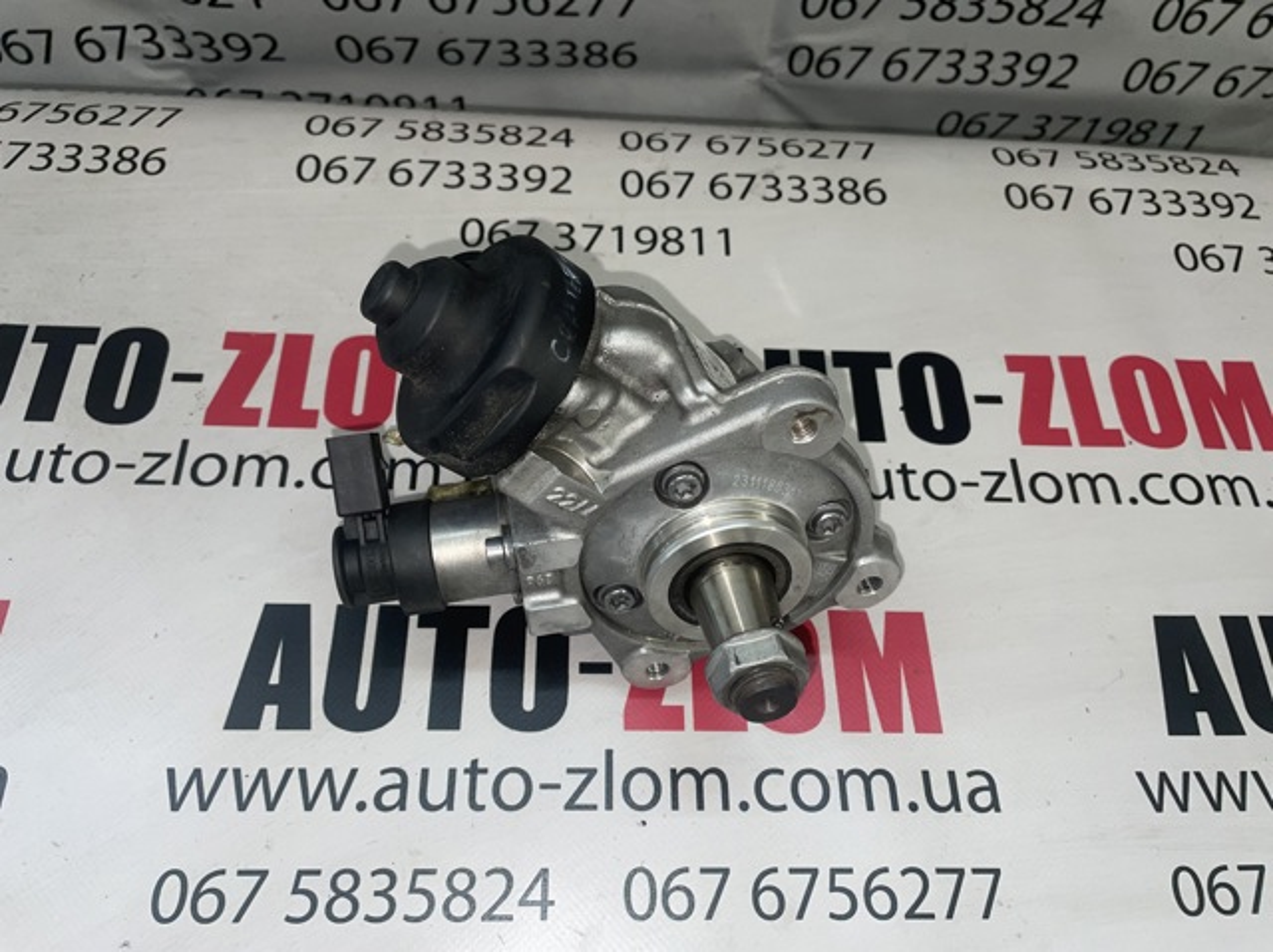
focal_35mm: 26
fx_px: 955
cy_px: 476
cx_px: 636
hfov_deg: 67.3
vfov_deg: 53.0
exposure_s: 1/64
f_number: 1.6
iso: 32
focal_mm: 4.2
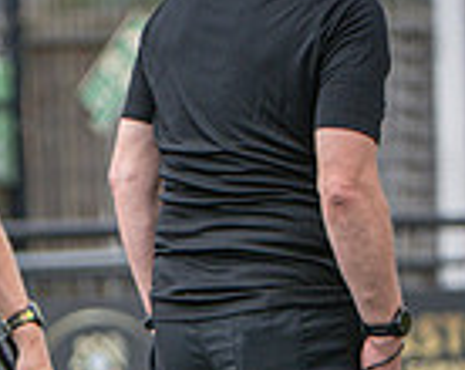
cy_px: 804
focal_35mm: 1601
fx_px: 22002
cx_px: -535
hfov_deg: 1.2
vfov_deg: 1.0
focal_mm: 250
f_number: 4
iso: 400
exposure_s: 1/1600
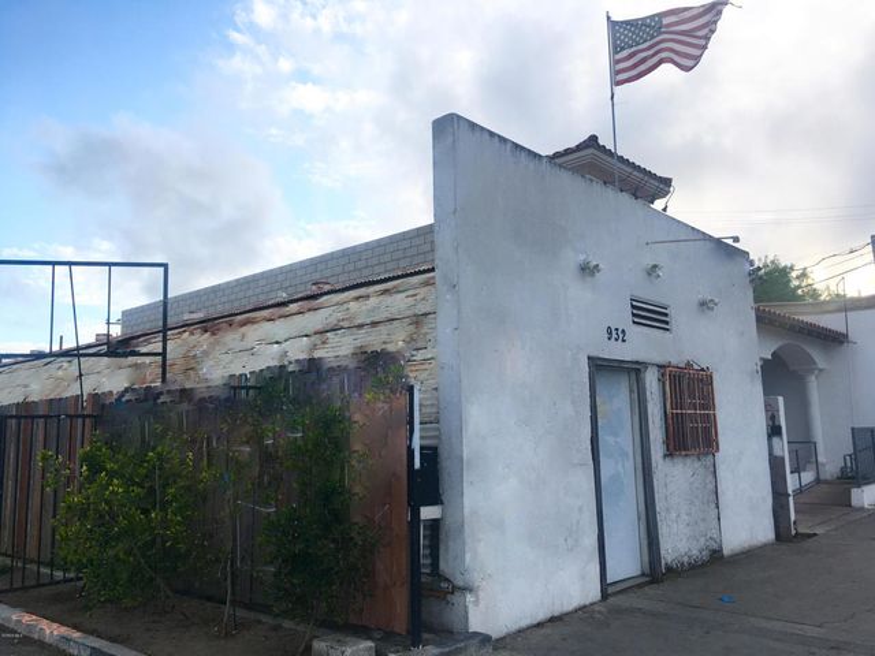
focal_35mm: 29
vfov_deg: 48.2
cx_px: 438
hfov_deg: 61.7
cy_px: 328
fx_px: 733
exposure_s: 1/375
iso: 25
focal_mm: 4.15
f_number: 2.2
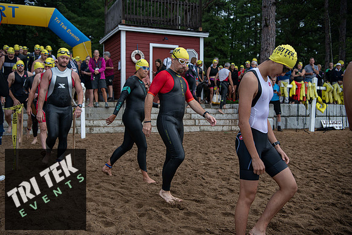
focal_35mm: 38
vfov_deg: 35.1
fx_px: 372
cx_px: 176
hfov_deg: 50.7
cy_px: 118
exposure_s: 1/640
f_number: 3.5
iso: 320
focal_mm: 38
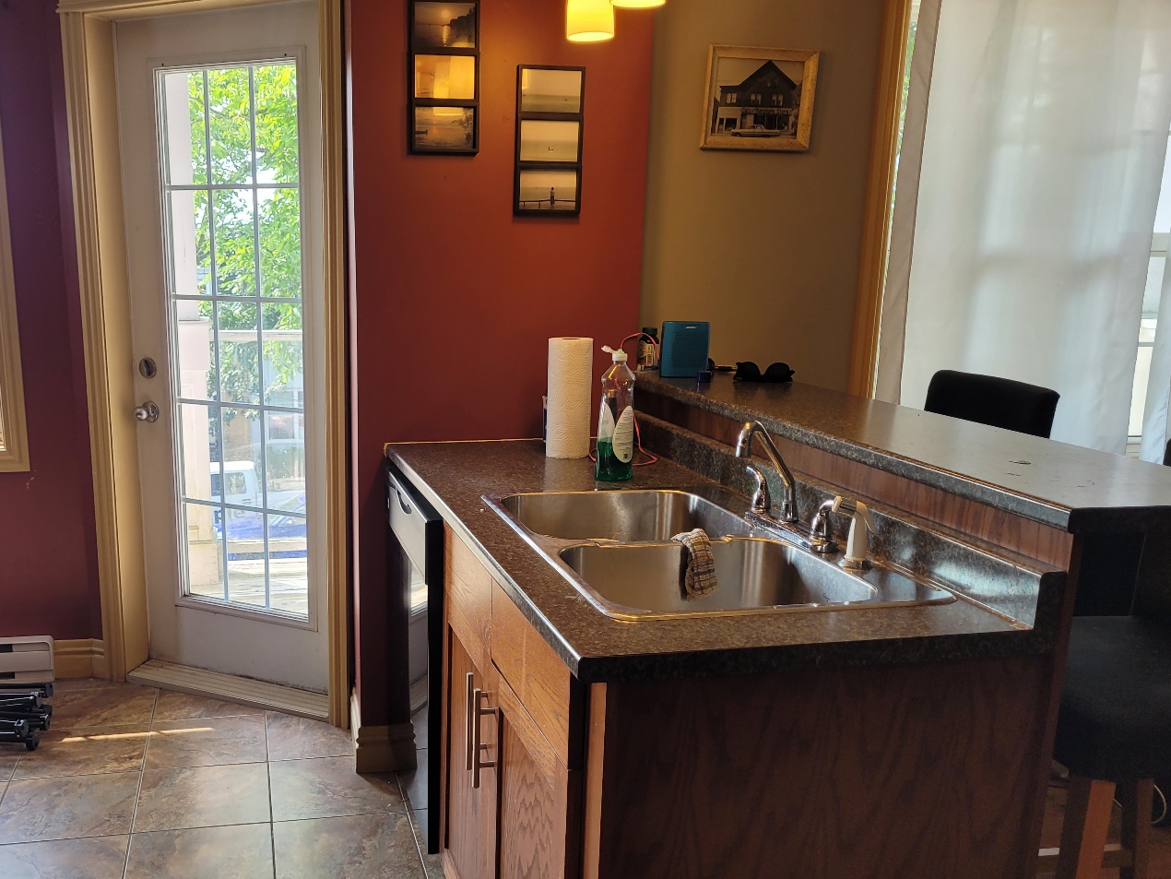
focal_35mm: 33
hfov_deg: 54.7
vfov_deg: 42.8
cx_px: 442
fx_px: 1117
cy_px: 516
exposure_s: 1/120
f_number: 1.8
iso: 50
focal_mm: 5.4
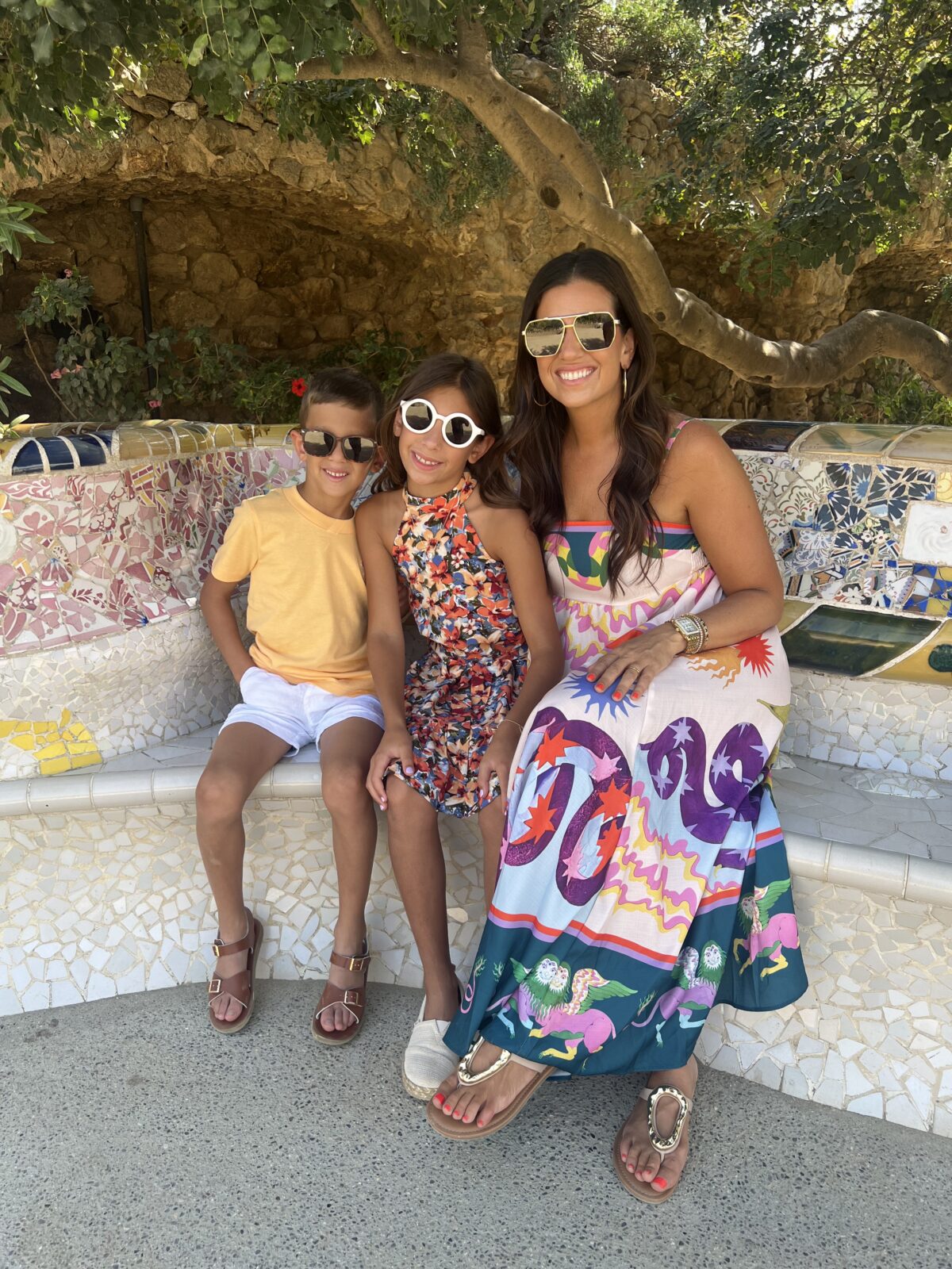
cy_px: 634
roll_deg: +0.9
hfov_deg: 53.1
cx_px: 476
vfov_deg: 67.3
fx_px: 953
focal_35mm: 26
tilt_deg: -17.6
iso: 50
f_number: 1.5
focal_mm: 5.7
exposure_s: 1/427
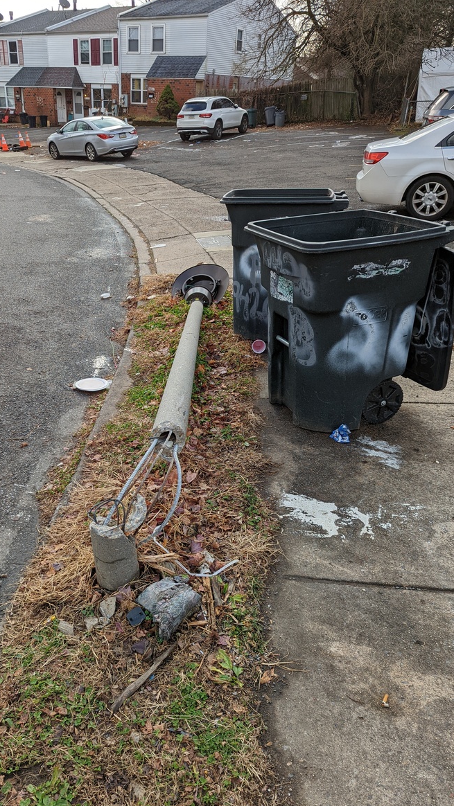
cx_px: 171
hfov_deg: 42.6
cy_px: 413
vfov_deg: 69.8
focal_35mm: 27
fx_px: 578
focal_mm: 6.81
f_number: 1.85
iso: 38
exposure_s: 1/913
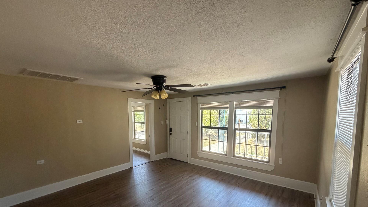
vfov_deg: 66.2
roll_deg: +0.1
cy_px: 128
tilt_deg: -5.7
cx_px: 177
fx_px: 156
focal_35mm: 16
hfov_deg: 99.3
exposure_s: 1/121
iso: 250
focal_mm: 2.22
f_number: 2.2
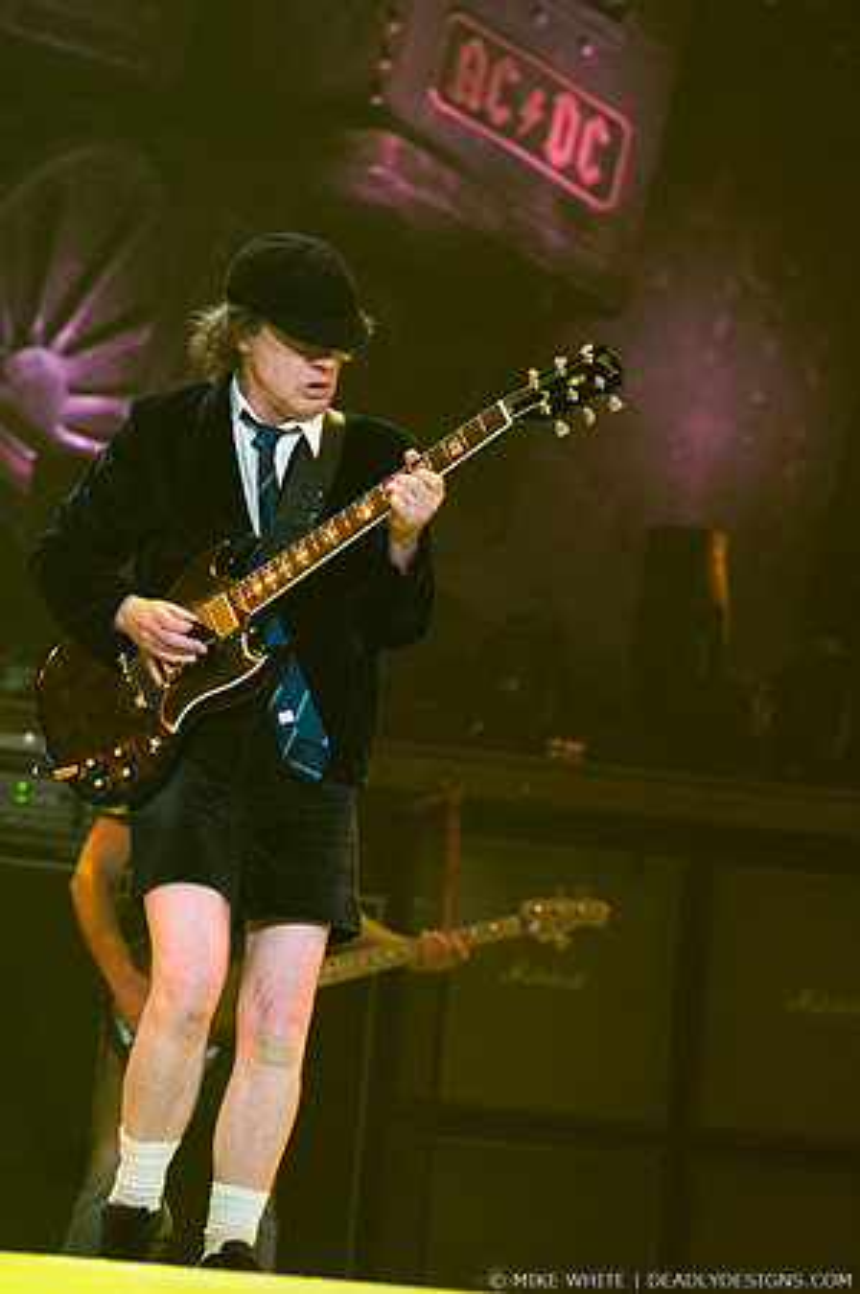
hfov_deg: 8.3
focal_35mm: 165
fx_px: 5926
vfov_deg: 12.5
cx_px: 430
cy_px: 647
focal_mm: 110
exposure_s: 1/200
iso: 800
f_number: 4
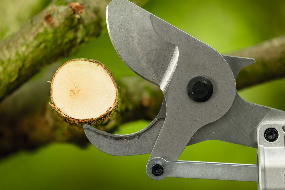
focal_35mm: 205
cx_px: 149
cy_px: 93
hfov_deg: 10.0
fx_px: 1623
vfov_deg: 6.7
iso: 800
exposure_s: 1/80
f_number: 4
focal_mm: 194
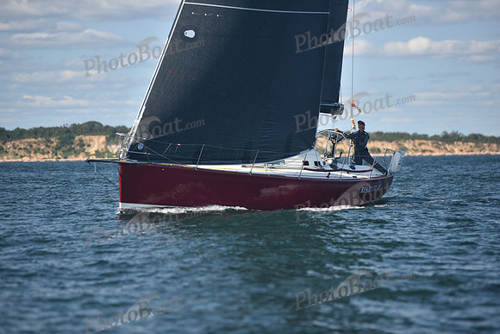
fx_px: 2778
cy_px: 167
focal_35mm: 200
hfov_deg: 10.3
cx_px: 250
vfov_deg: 6.9
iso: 250
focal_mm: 200
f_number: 2.8
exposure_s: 1/1600
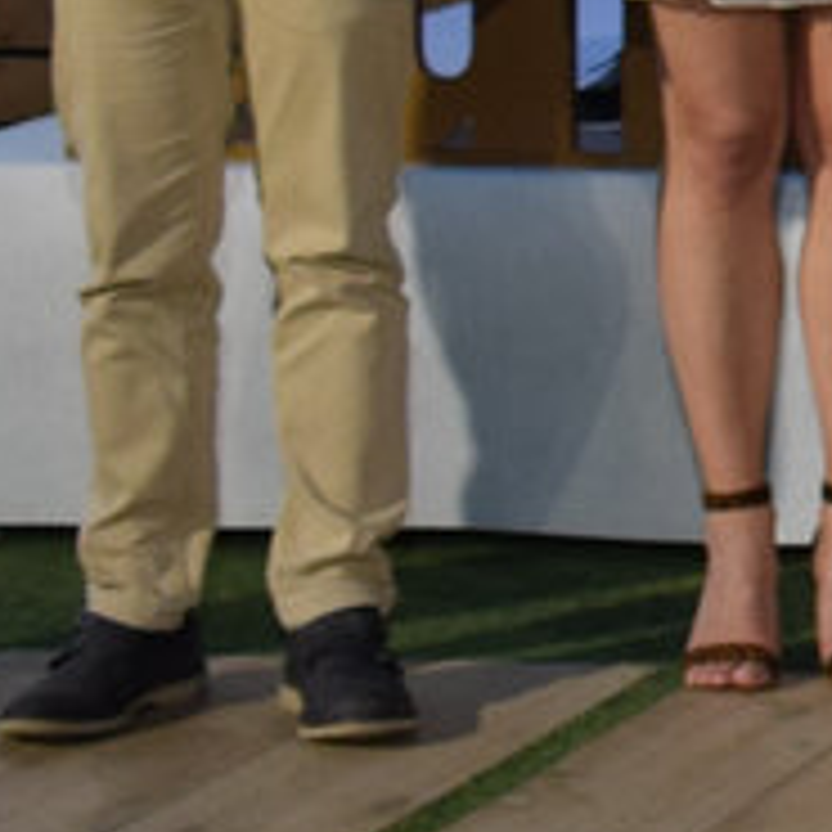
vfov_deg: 7.6
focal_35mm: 223
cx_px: 2680
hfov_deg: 6.9
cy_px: -706
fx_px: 6064
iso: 450
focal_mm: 20
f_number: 4
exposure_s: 1/60
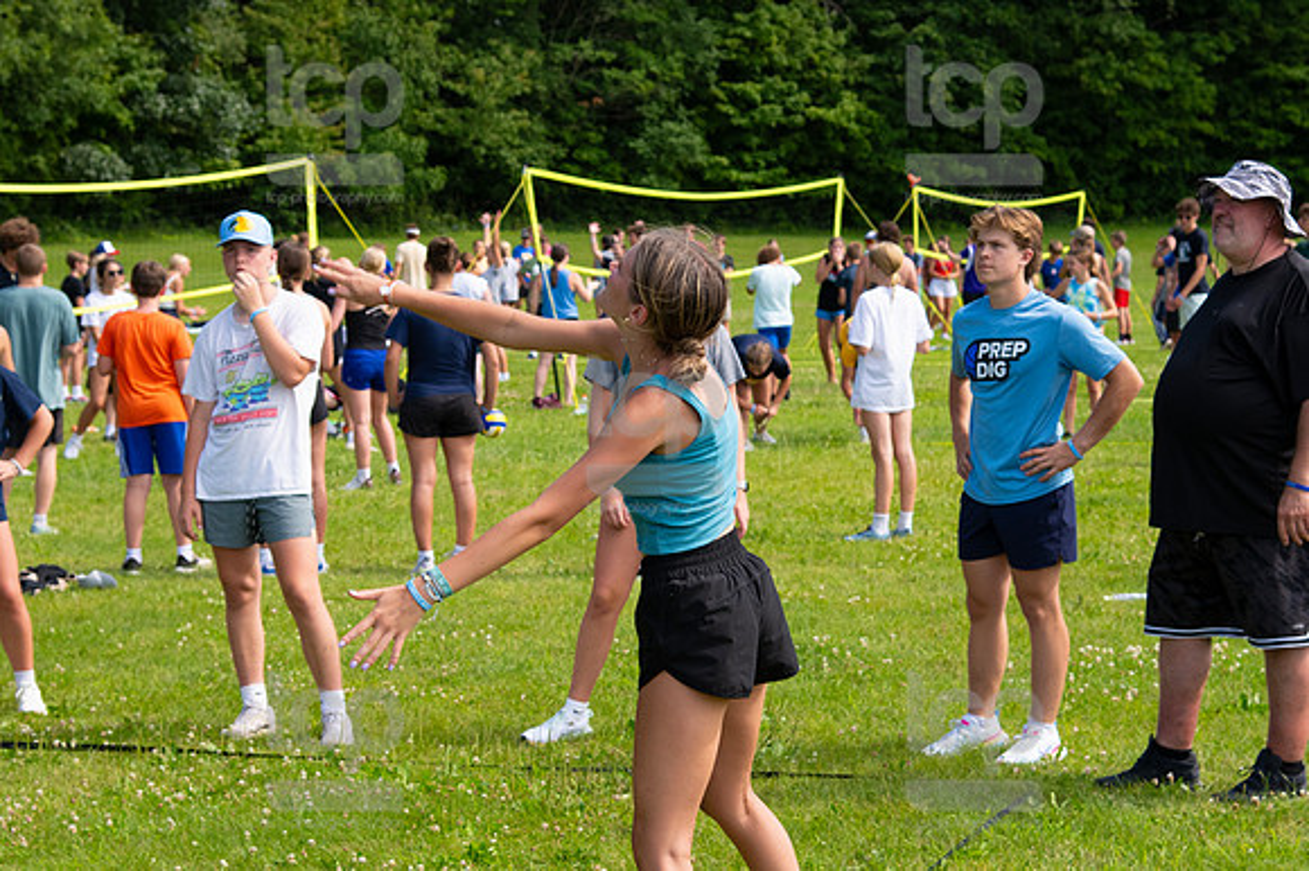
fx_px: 3161
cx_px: 654
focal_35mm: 87
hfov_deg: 23.4
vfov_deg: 15.7
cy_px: 436
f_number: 5.6
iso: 250
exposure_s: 1/800
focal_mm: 58
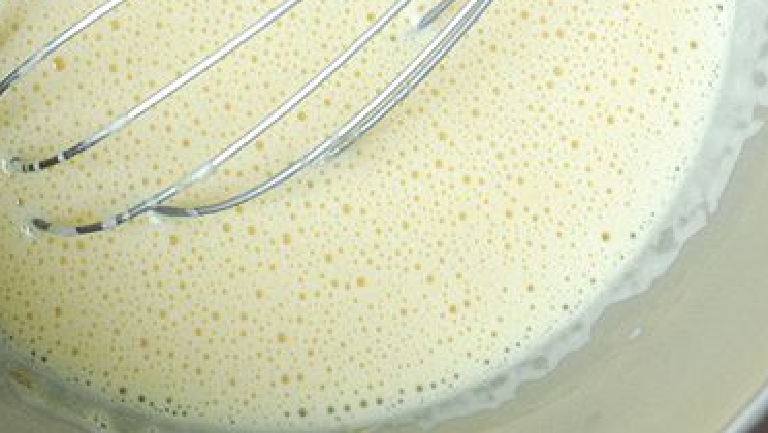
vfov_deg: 7.2
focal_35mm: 169
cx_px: 324
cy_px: -68
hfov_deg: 12.7
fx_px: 3445
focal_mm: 50
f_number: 6.3
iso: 1600
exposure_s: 1/40
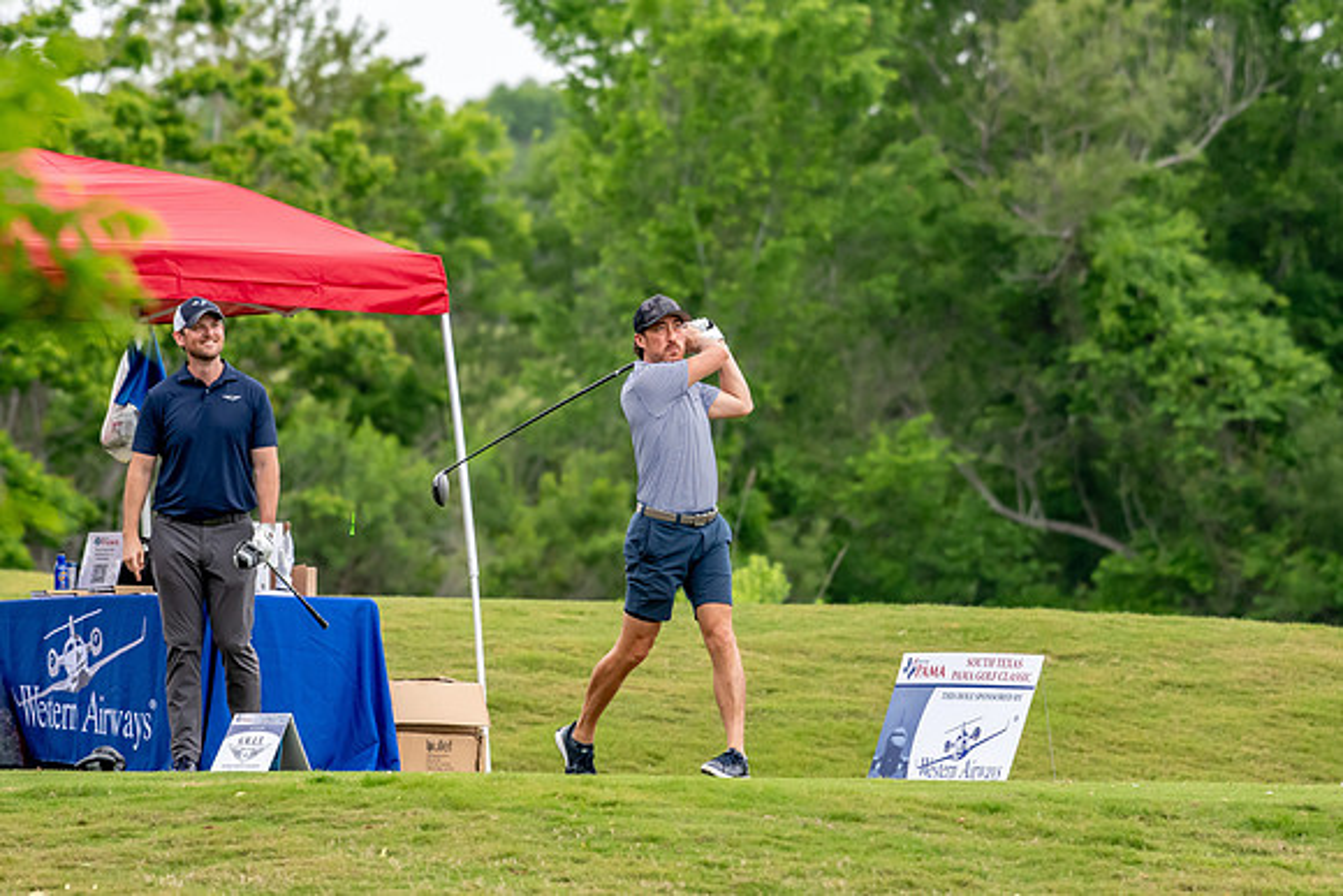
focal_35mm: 435
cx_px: 672
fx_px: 16231
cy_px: 448
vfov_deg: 3.2
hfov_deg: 4.7
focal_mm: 290
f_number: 5.6
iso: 1400
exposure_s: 1/2000
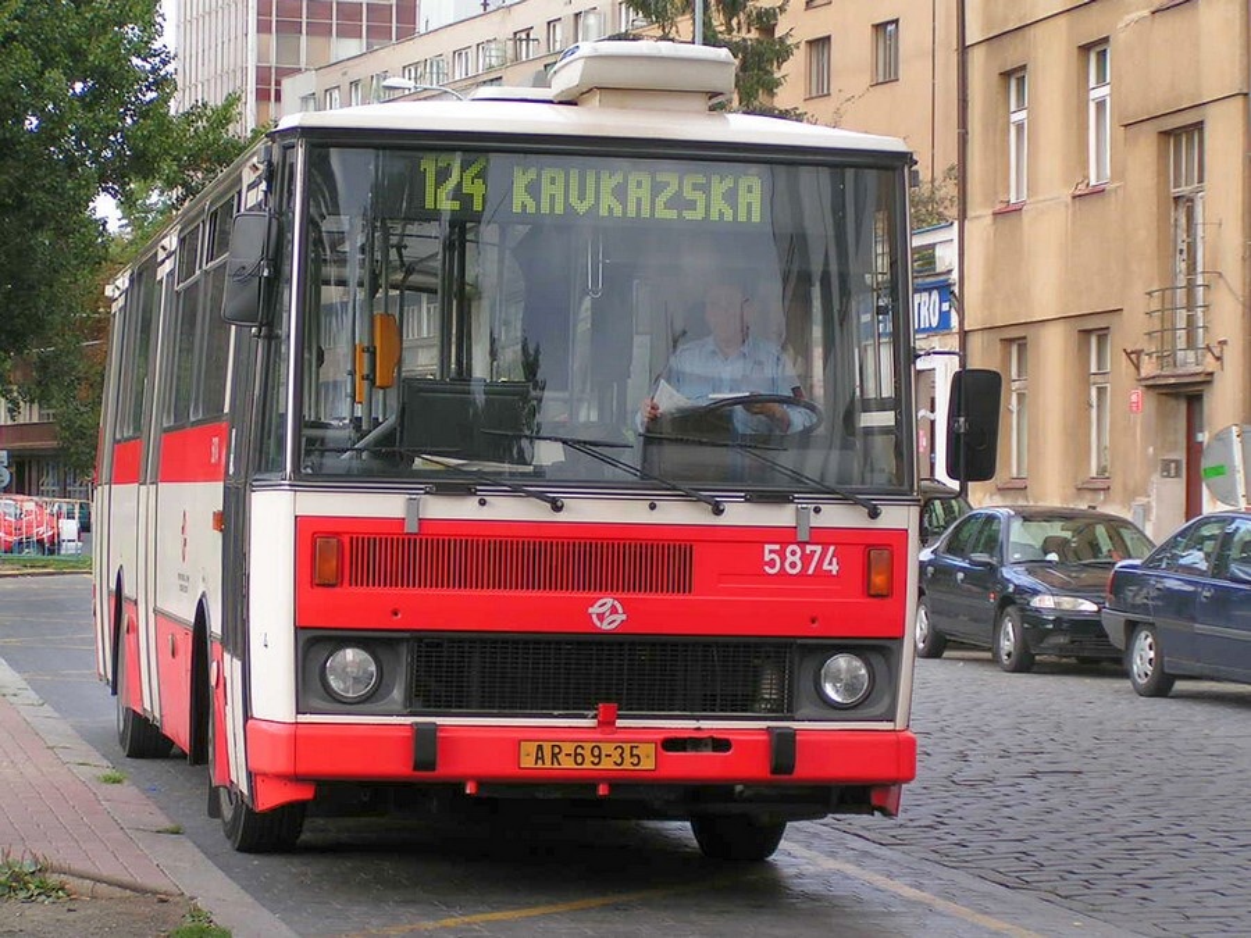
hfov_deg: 18.9
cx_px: 626
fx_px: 3758
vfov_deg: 14.2
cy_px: 469
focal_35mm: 104
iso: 50
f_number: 3.5
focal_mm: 15.9
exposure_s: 1/200
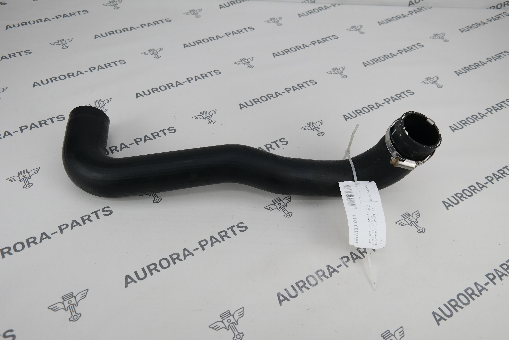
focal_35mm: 29
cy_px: 170
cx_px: 254
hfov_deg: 63.7
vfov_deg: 45.0
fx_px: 410
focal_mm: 19
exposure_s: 1/100
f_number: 4
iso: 100
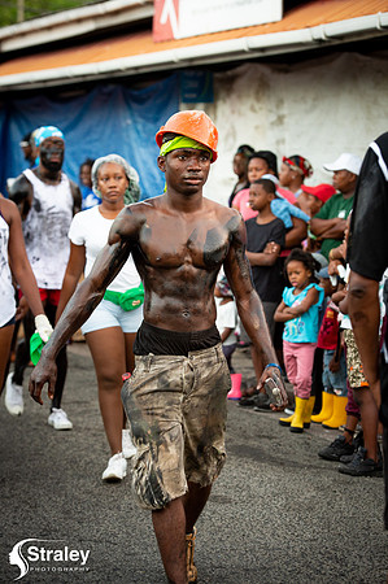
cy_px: 292
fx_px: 1539
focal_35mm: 95
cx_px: 194
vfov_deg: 21.5
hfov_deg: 14.4
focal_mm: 95
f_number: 5
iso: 1600
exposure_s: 1/200
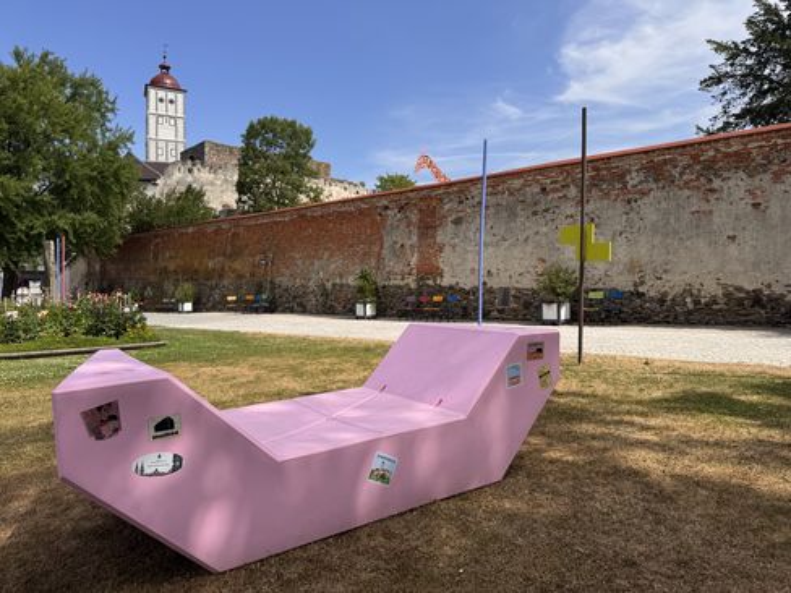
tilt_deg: -1.1
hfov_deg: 71.6
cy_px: 296
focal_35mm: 24
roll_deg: -1.4
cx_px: 396
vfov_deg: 56.8
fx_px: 548
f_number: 1.78
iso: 80
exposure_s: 1/5348
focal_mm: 6.76
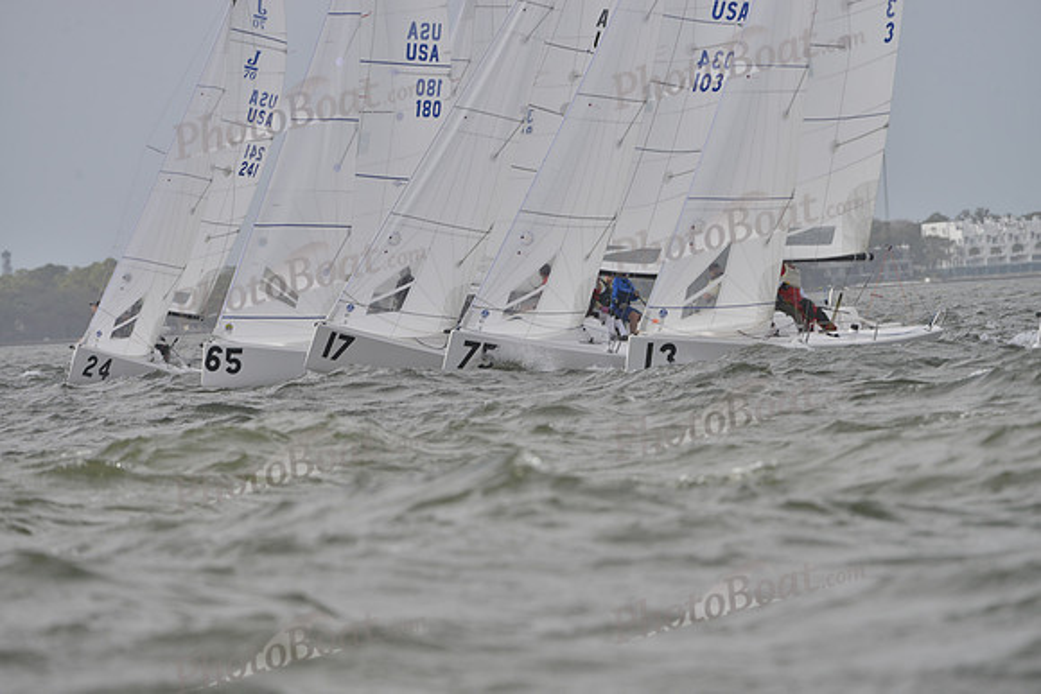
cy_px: 347
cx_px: 520
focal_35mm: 400
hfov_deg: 5.2
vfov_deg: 3.4
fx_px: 11569
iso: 400
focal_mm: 400
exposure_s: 1/1250
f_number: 8
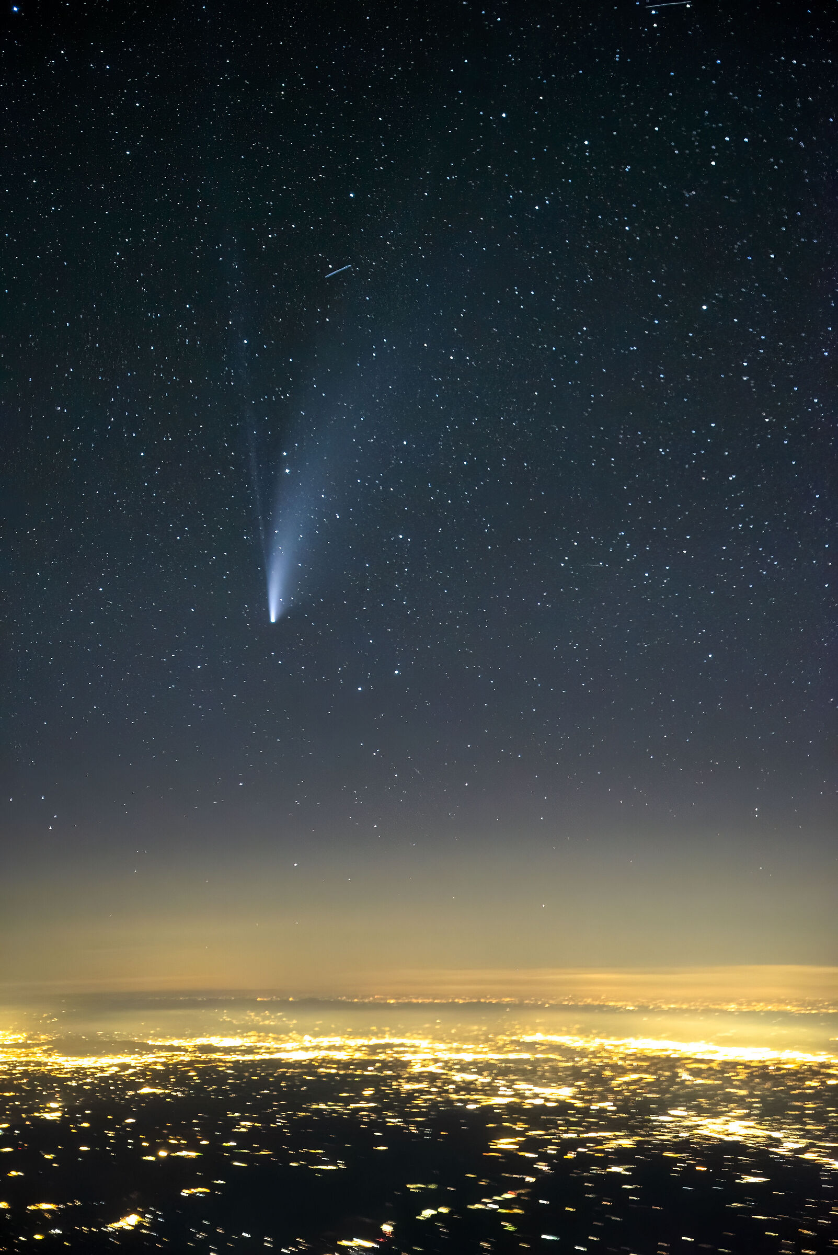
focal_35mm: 58
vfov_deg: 34.5
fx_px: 2022
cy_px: 628
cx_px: 419
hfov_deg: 23.4
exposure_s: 3.2
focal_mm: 58
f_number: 2.8
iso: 12800
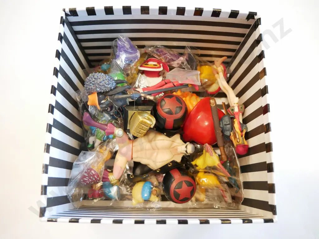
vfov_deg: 46.8
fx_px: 276
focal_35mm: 30
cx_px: 160
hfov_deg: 60.0
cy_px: 120
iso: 1000
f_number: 3.7
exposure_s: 1/60
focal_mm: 15
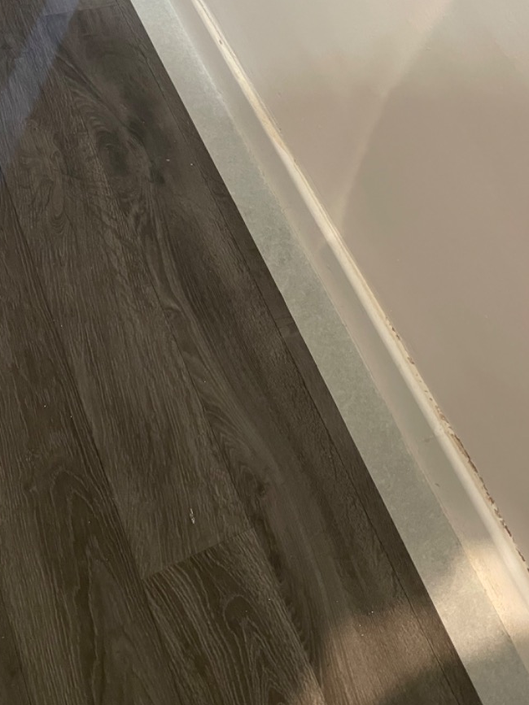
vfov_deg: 50.5
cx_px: 316
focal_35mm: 36
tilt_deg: -54.7
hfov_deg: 39.5
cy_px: 240
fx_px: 734
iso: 640
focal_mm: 4.2
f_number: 1.6
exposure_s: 1/33
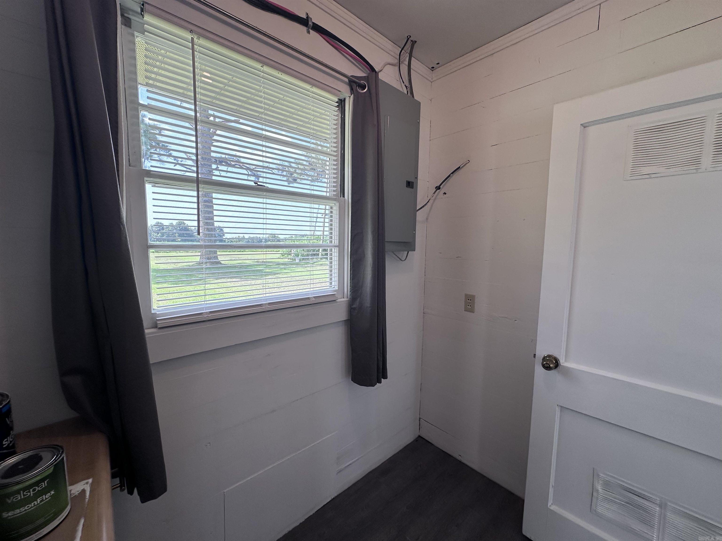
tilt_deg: -5.0
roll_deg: -1.6
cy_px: 270
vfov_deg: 85.7
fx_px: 292
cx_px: 361
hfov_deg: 102.1
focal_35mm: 14
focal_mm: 2.22
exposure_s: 1/143
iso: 40
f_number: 2.2
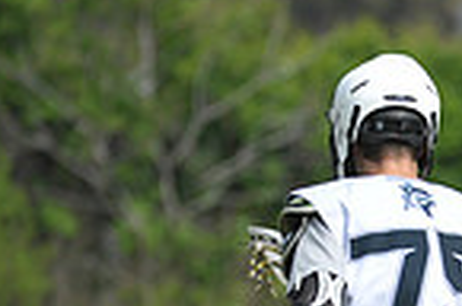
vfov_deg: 1.4
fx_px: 12844
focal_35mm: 1003
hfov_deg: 2.1
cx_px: 599
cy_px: 465
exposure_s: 1/3200
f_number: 4
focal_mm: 250
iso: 640
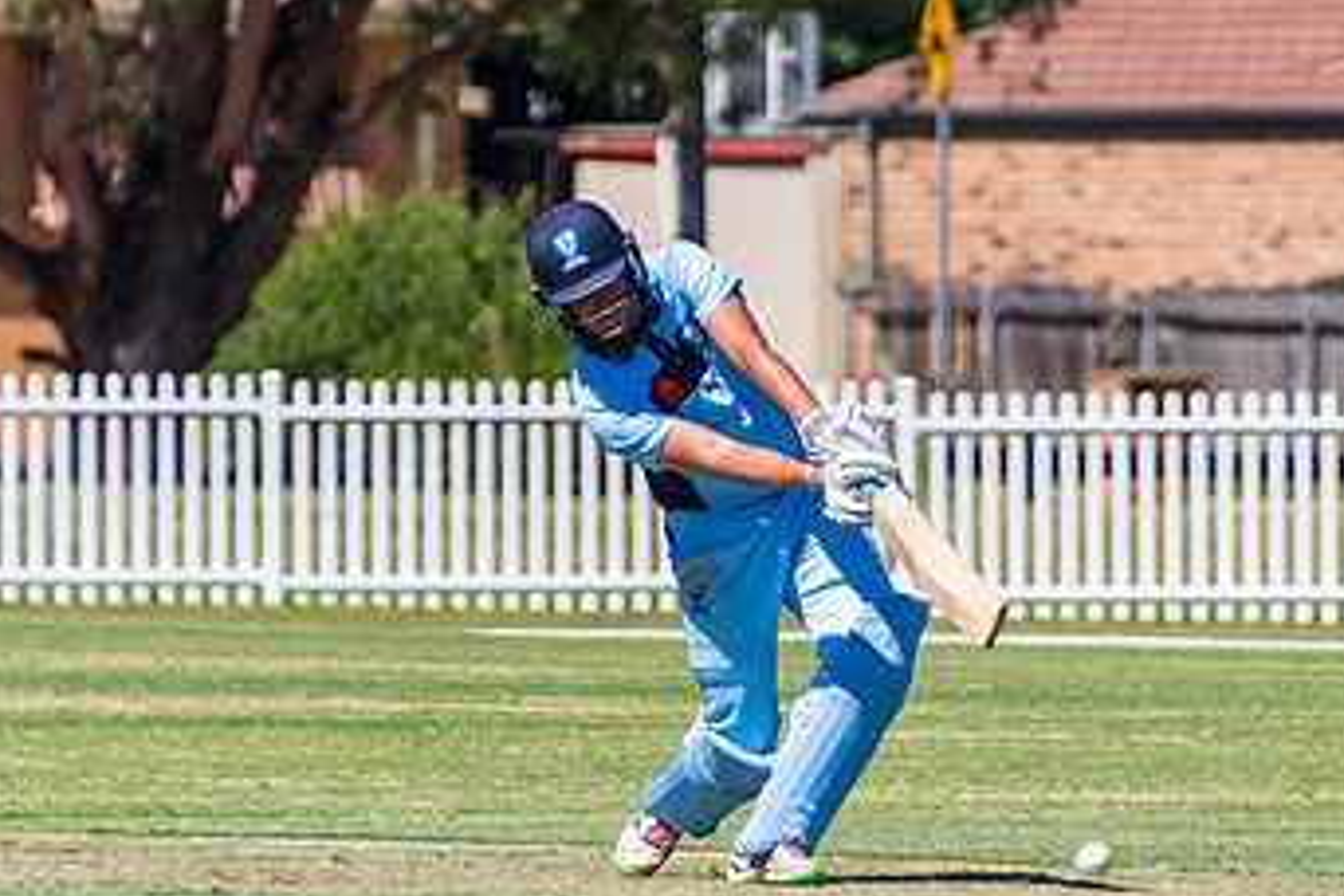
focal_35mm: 1196
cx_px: 733
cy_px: 455
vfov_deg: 1.1
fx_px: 44647
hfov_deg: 1.7
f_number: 6.3
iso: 400
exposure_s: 1/3200
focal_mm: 400
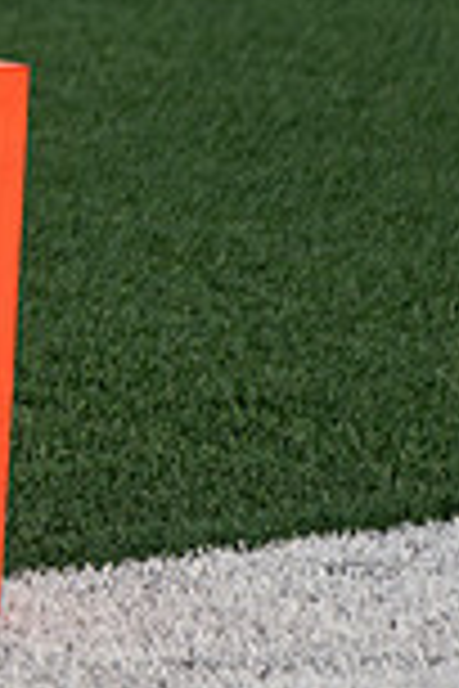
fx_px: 9313
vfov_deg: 4.2
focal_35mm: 487
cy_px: 1
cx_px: -689
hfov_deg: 2.8
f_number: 2.8
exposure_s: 1/1250
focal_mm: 70
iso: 1000
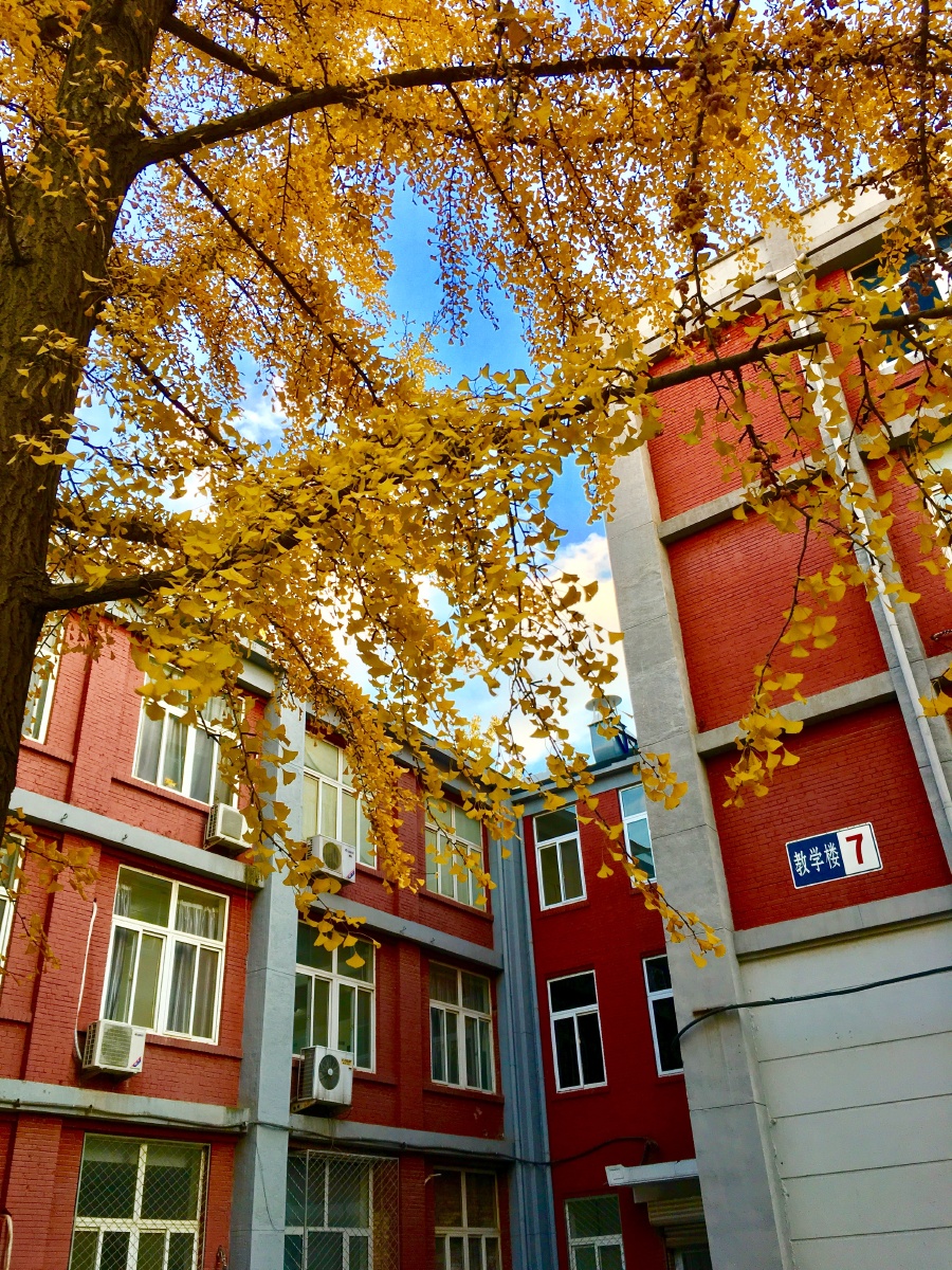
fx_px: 1063
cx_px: 476
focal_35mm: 29
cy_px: 635
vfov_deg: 61.7
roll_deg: +3.5
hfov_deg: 48.2
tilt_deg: +32.1
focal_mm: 4.15
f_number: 2.2
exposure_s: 1/100
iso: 32
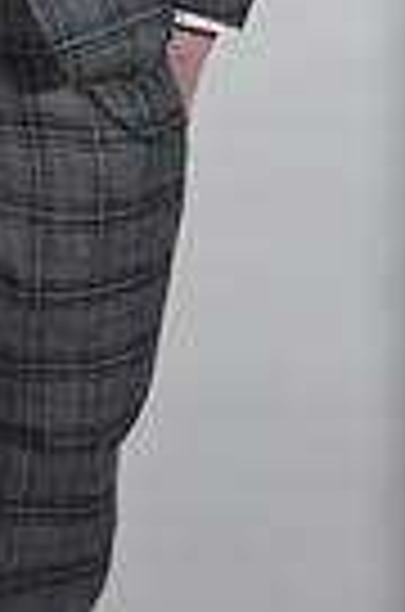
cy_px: -688
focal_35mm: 269
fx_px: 4562
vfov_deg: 7.3
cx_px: -450
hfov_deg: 5.0
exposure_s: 1/200
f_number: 5.6
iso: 1600
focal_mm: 42
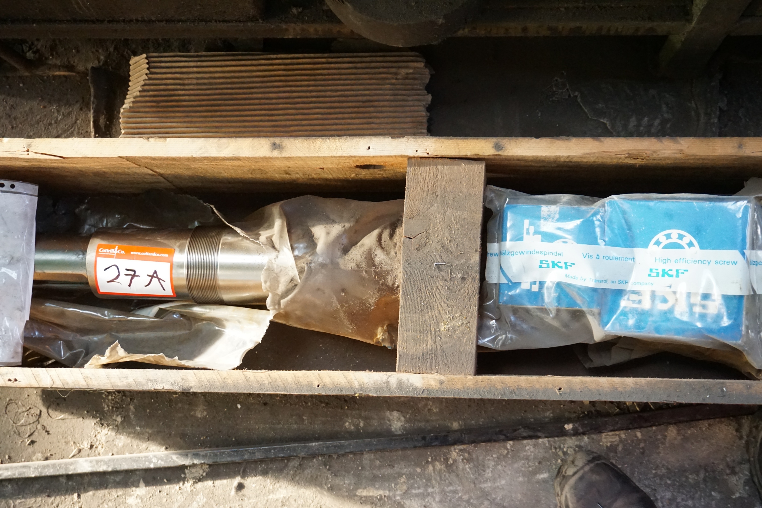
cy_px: 254
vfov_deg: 33.0
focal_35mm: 40
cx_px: 381
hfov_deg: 47.9
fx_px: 857
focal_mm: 27
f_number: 4.5
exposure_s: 1/100
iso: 3200
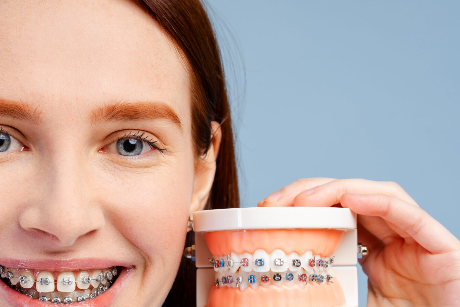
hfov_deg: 12.5
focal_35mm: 163
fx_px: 2083
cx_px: 65
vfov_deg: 8.4
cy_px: 232
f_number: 8
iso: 160
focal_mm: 85
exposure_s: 1/200
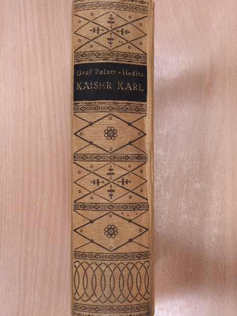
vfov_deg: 42.1
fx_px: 411
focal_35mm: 45
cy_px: 158
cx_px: 118
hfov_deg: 32.2
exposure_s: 1/30
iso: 200
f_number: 4
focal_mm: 8.1
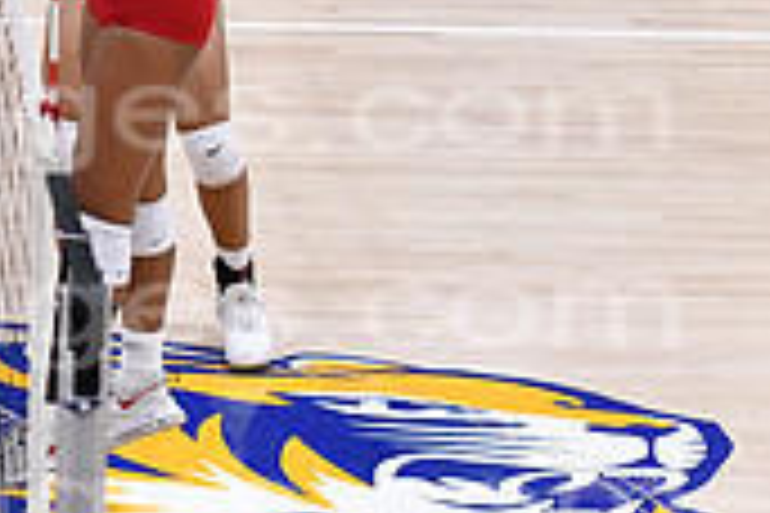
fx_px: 7635
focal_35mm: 357
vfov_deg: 3.8
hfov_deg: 5.7
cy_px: 20
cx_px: -338
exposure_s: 1/1000
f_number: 3.2
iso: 6400
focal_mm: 70
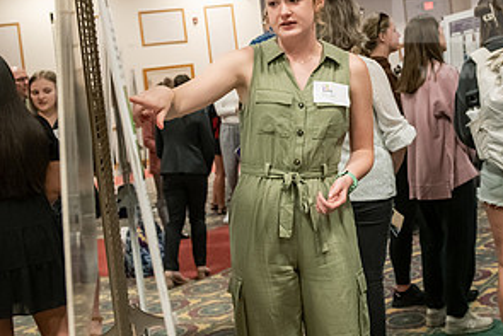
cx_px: 341
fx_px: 797
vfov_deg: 23.7
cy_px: 107
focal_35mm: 57
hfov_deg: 34.7
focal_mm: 29
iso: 4000
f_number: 3.5
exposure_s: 1/200
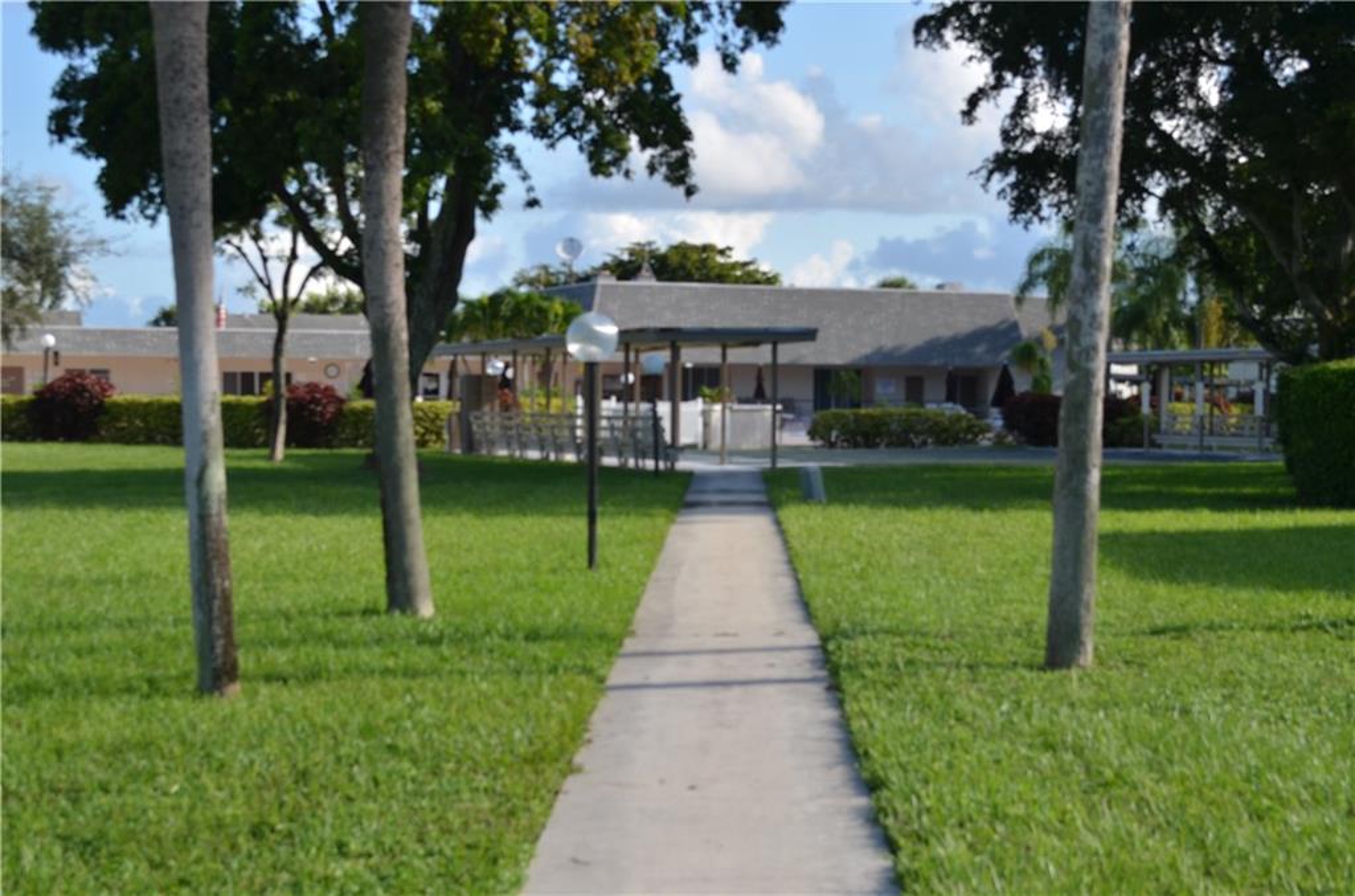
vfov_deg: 23.6
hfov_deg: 35.1
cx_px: 678
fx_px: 2140
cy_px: 448
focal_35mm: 57
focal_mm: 38
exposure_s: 1/200
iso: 100
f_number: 8
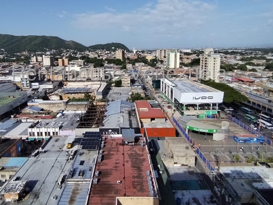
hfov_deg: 78.6
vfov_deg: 62.3
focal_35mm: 21
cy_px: 73
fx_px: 166
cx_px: 120
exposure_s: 1/2087
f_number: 2.2
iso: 100
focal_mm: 1.42
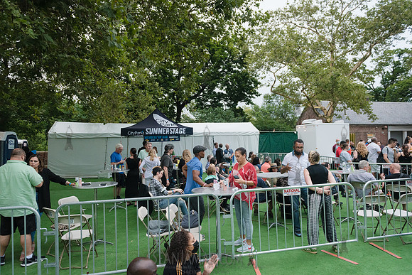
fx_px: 275
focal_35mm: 24
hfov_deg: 73.7
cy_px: 138
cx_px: 206
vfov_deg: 53.2
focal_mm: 24
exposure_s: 1/125
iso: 3200
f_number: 4
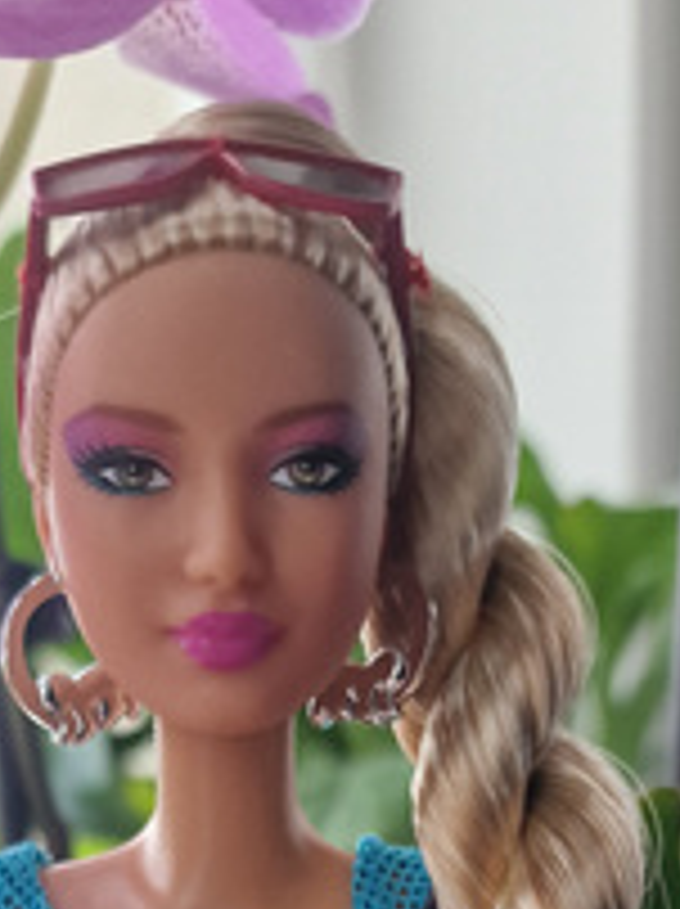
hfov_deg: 25.4
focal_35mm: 57
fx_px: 1496
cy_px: 1048
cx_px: 196
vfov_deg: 29.7
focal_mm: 6.4
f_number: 1.8
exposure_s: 1/100
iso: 100
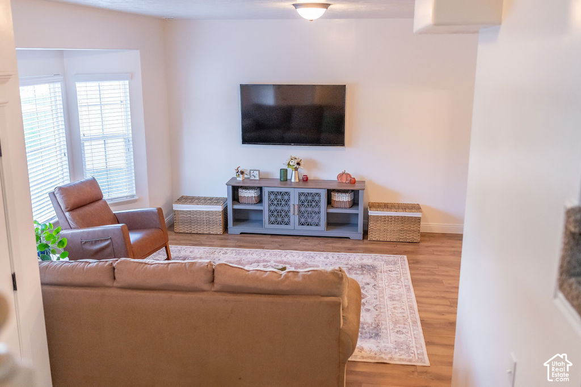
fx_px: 574
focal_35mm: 36
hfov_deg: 53.7
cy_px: 194
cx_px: 290
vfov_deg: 37.3
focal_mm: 35
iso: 1250
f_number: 2.8
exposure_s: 1/250
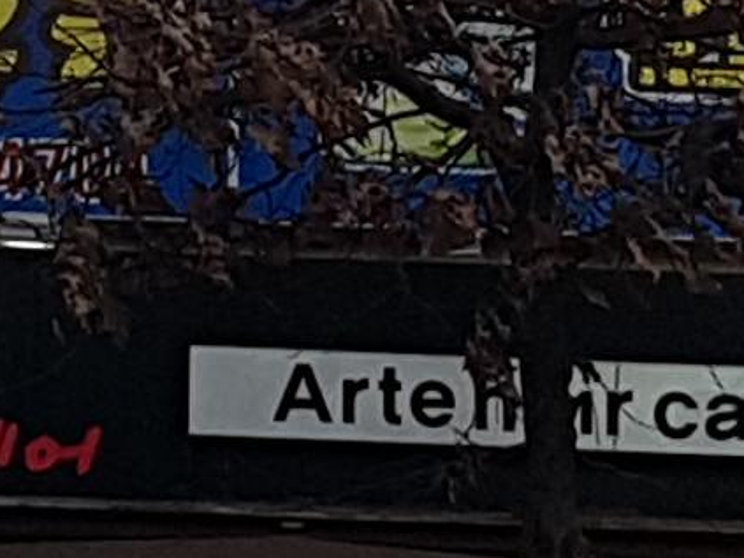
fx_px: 3803
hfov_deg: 11.0
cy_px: -621
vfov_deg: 7.9
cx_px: -93
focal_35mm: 177
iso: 50
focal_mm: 4.2
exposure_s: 1/1984
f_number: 1.7
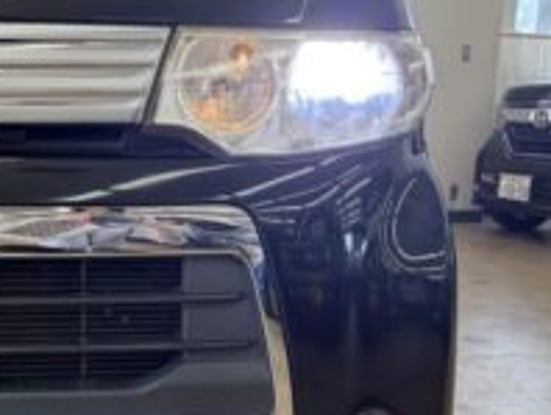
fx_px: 733
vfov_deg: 31.3
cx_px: 178
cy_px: 277
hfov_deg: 40.6
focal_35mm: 46
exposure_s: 1/325
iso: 125
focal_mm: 5.96
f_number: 1.6
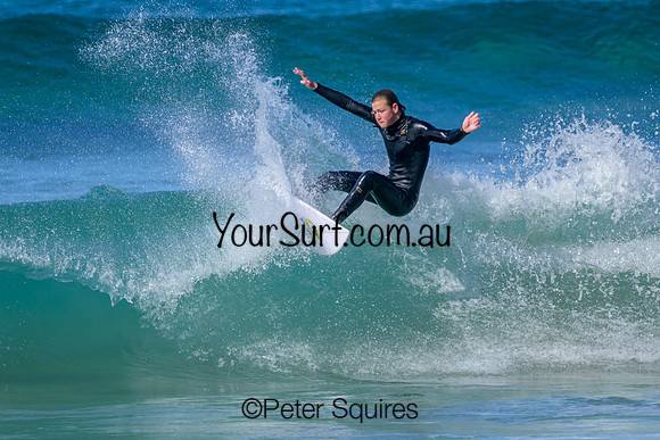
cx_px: 281
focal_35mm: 770
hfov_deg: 2.7
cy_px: 273
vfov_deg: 1.8
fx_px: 14122
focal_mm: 560
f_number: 8
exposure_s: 1/2000
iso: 450
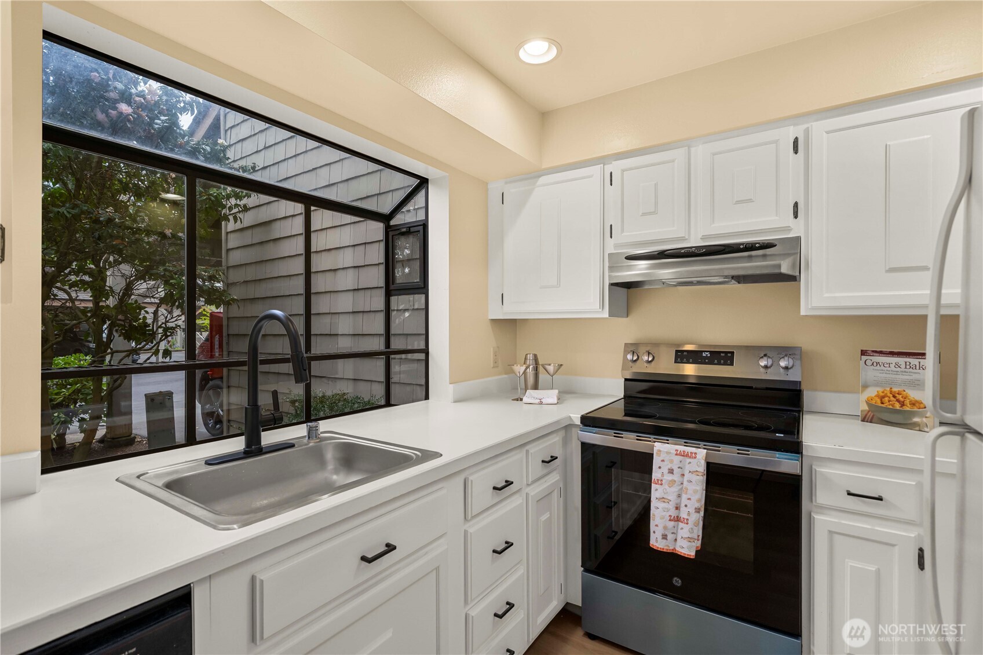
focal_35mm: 16
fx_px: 437
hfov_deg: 96.7
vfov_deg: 73.7
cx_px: 492
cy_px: 328
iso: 200
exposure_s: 1/30
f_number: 6.7
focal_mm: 16
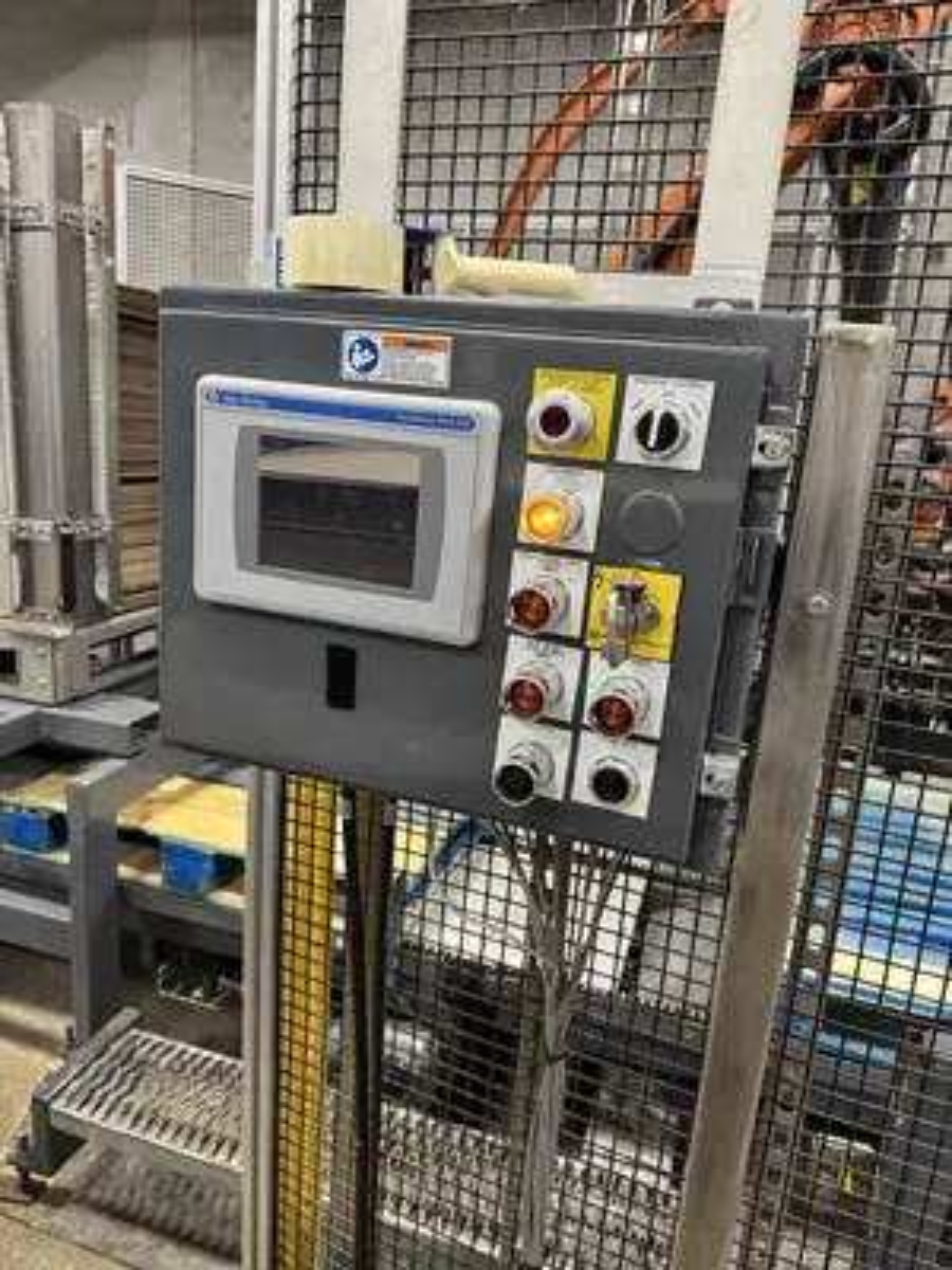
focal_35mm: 24
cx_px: 476
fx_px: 880
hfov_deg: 56.8
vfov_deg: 71.6
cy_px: 635
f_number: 1.8
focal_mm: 6.8
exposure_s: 1/60
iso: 320
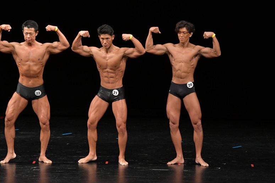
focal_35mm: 255
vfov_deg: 5.4
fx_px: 1947
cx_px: 138
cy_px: 92
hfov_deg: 8.1
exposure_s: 1/400
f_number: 5.6
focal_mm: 170
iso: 3200
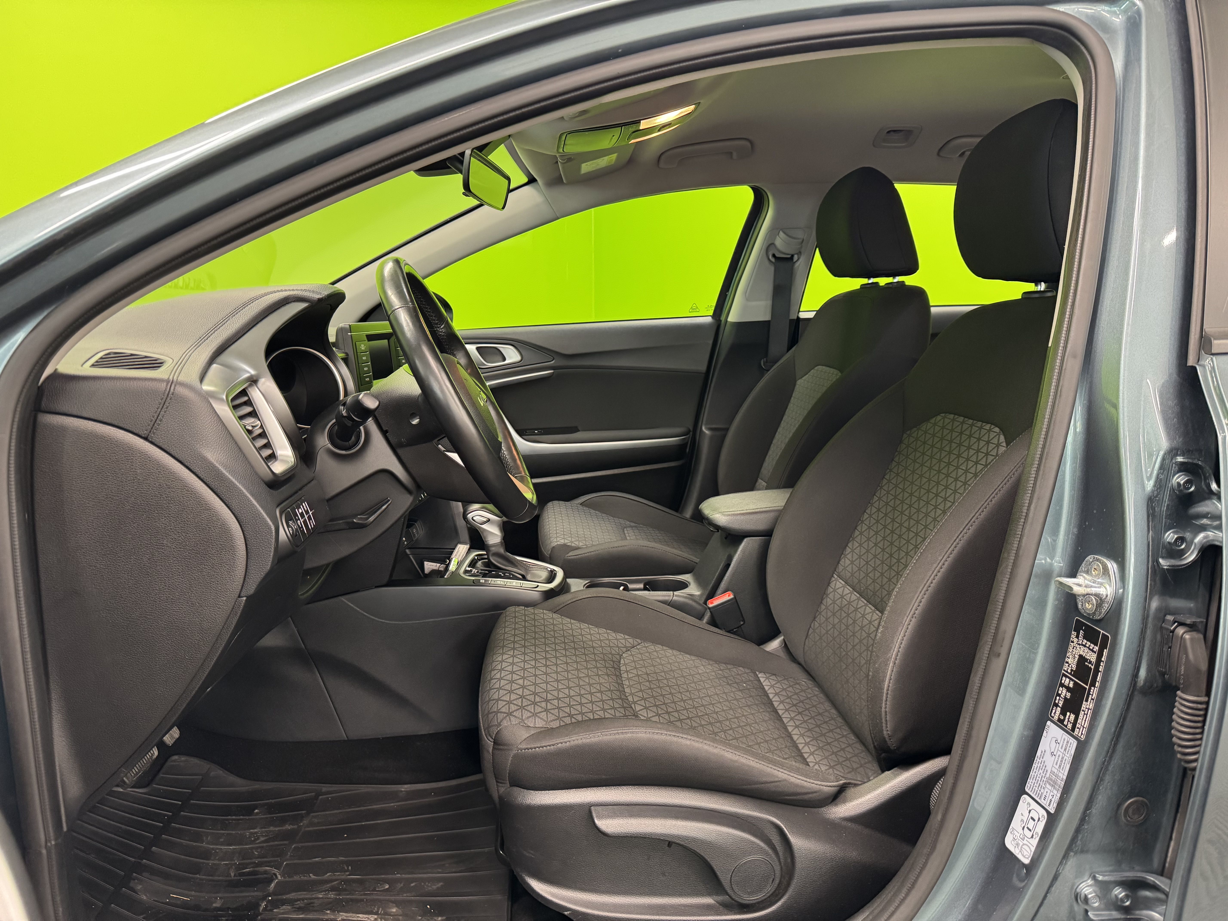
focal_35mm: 24
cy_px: 460
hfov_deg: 71.6
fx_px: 851
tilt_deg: -9.3
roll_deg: +0.6
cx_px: 614
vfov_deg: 56.8
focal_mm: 6.76
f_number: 1.78
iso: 400
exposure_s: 1/50
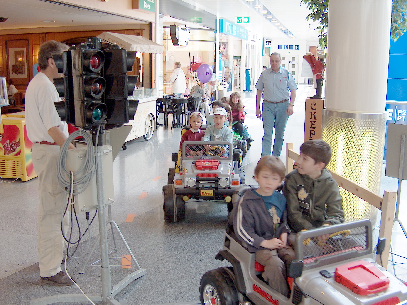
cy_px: 152
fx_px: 435
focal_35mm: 37
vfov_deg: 38.6
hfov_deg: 50.2
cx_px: 204
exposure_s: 1/39.8
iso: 200
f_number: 2.8
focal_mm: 7.6
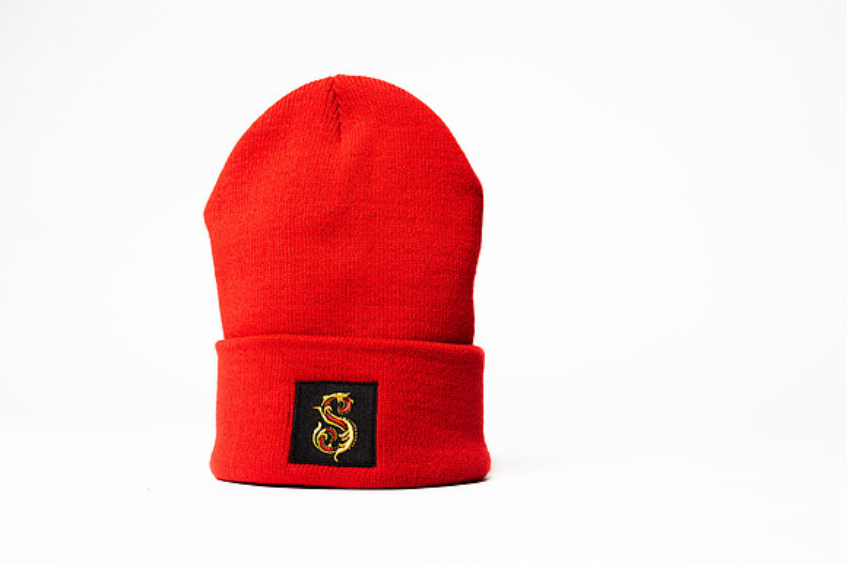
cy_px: 282
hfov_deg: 54.4
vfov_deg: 37.9
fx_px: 824
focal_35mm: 35
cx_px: 424
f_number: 7.1
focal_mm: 35
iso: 100
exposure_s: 1/160
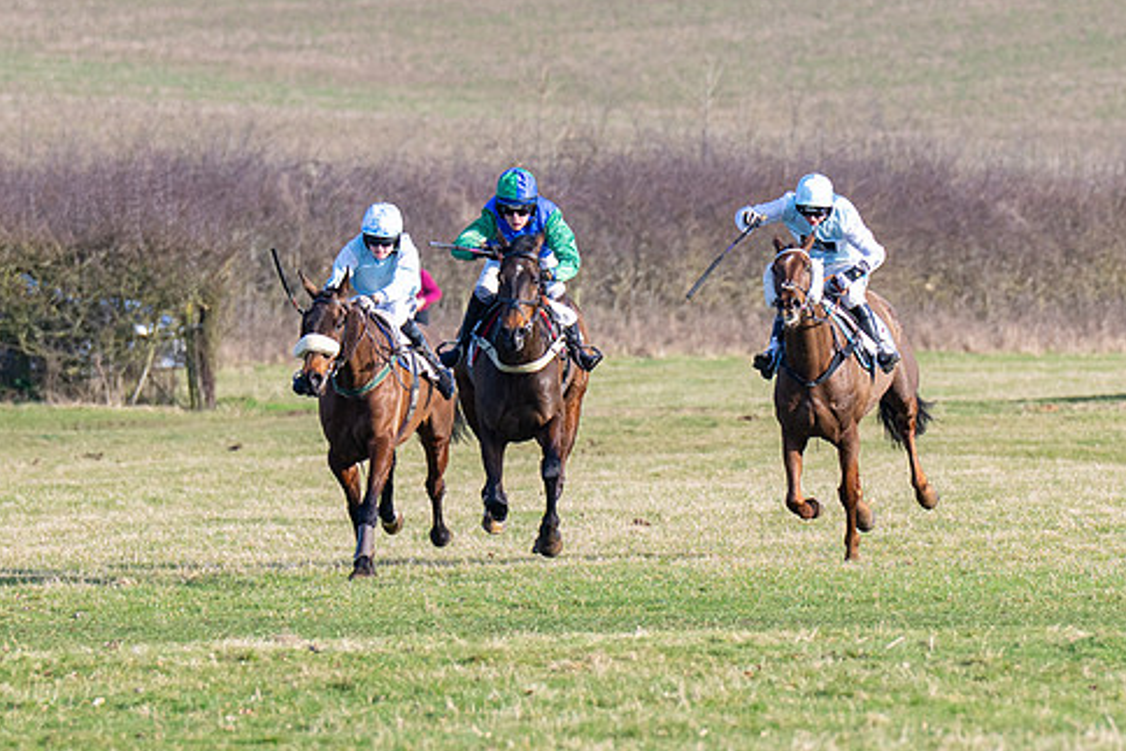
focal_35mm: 699
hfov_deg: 2.9
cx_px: 762
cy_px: 501
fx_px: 21868
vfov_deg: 2.0
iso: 125
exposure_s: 1/800
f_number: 4
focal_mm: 200
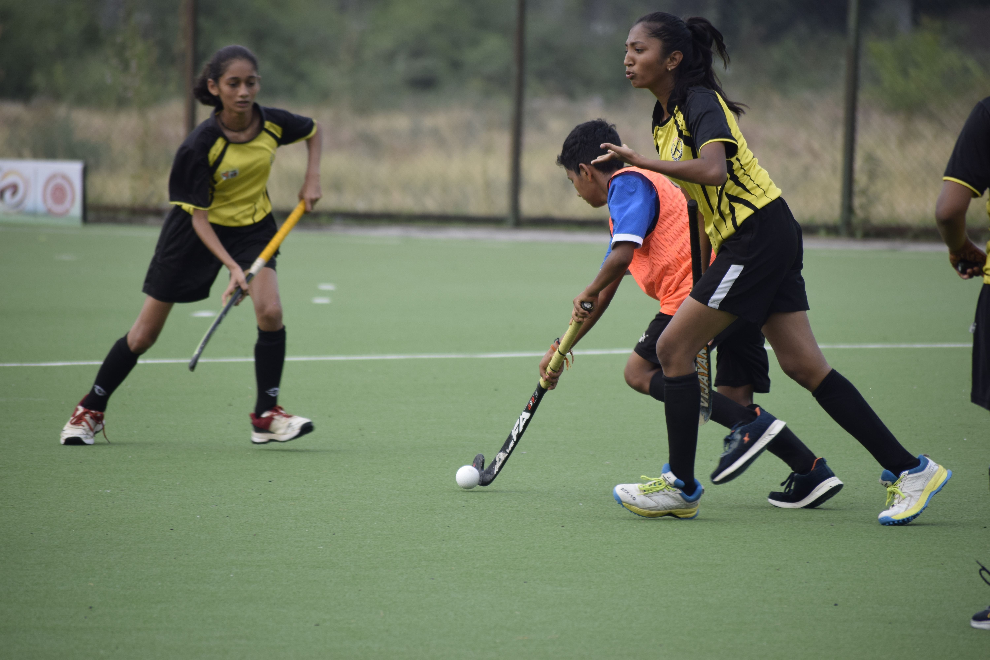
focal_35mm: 360
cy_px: 330
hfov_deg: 5.7
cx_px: 495
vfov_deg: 3.8
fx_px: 9899
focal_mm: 240
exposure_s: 1/400
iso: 360
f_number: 6
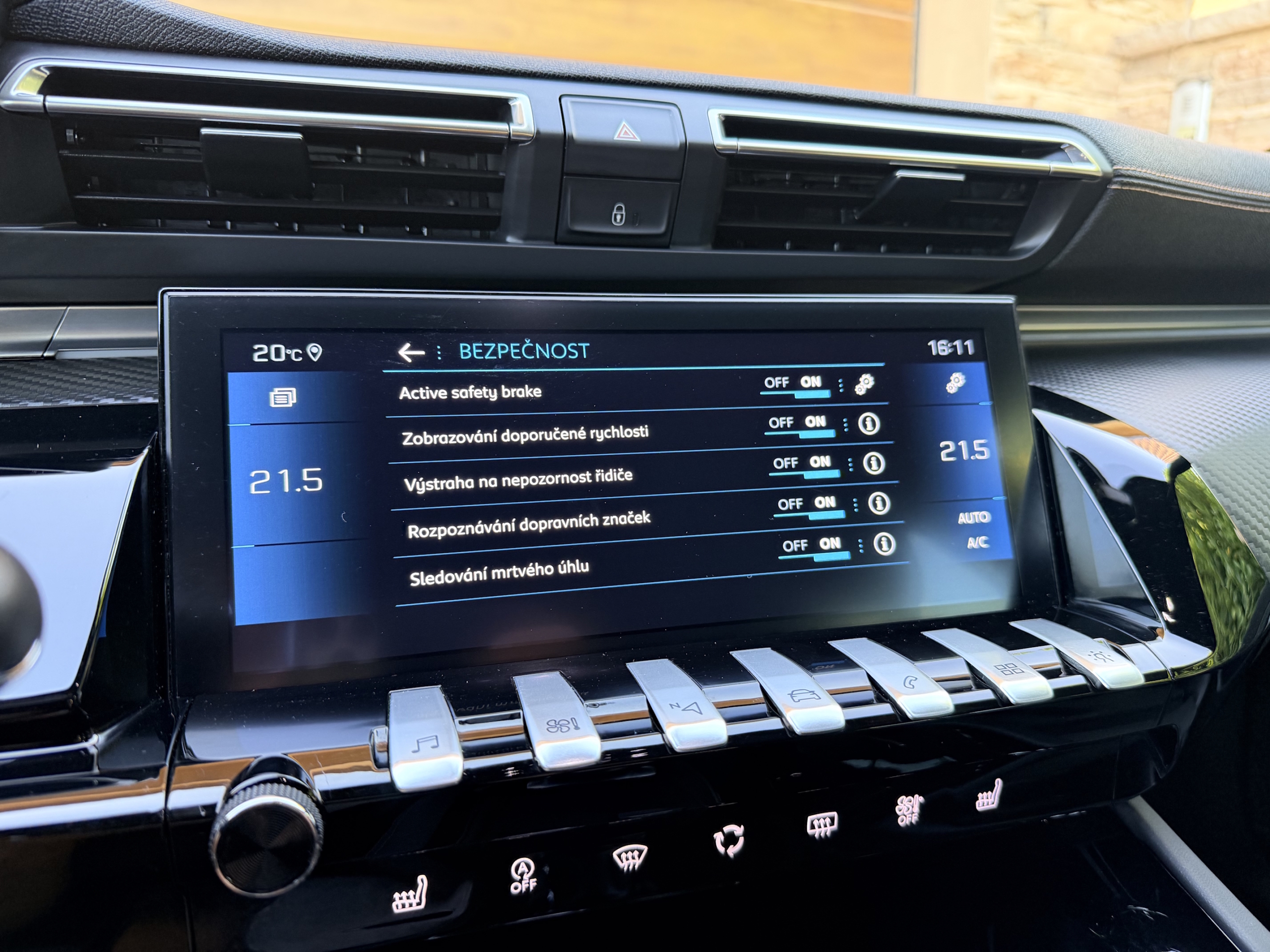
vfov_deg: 56.8
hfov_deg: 71.6
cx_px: 635
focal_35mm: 24
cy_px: 476
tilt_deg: -11.4
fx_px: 881
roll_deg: -0.2
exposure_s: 1/60
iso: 320
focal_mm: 6.76
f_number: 1.78
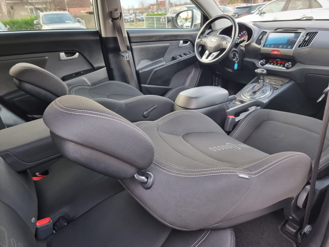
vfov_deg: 56.8
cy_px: 124
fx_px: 228
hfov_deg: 71.6
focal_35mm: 24
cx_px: 164
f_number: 1.8
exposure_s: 1/40
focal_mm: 6.7
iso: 200
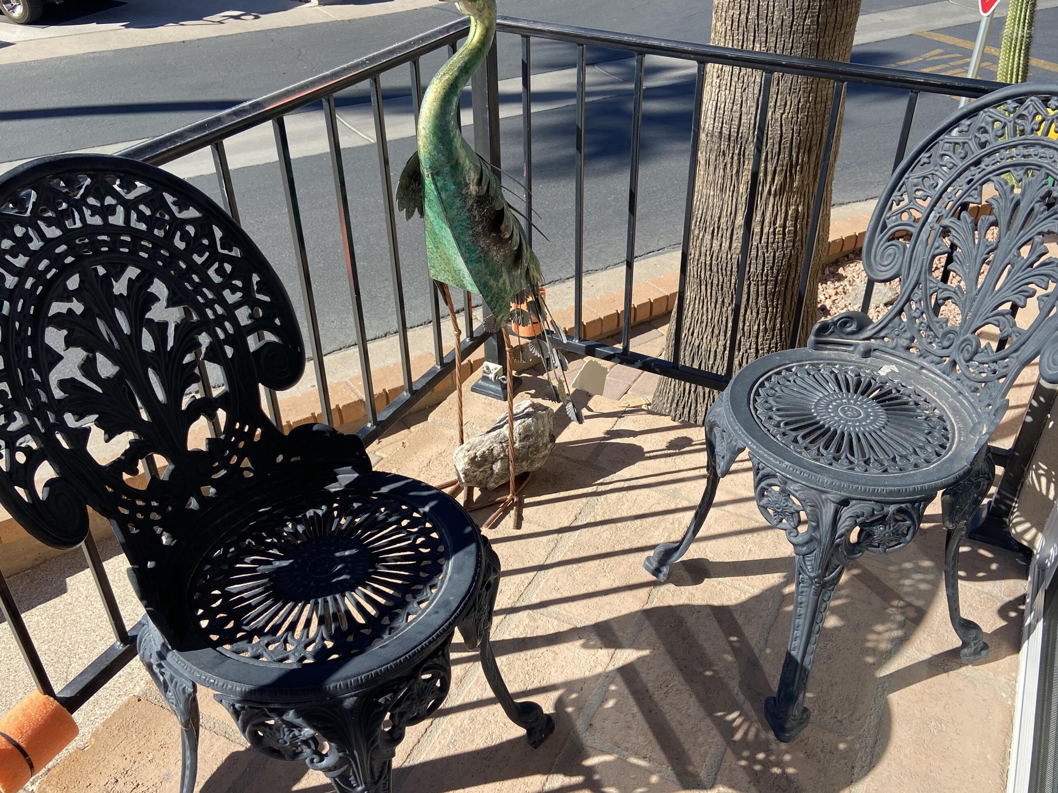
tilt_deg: -36.1
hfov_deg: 59.9
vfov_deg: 46.8
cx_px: 576
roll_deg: -1.8
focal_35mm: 30
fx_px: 917
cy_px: 405
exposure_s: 1/1653
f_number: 1.8
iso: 32
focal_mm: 4.25
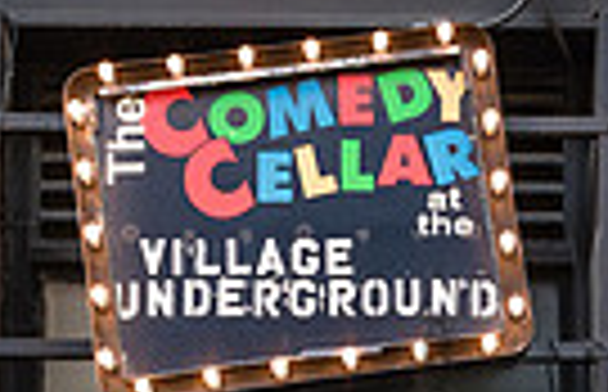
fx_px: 1755
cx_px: 440
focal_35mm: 105
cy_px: 787
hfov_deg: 19.5
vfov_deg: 11.5
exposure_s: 1/125
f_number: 3.2
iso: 800
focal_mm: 24
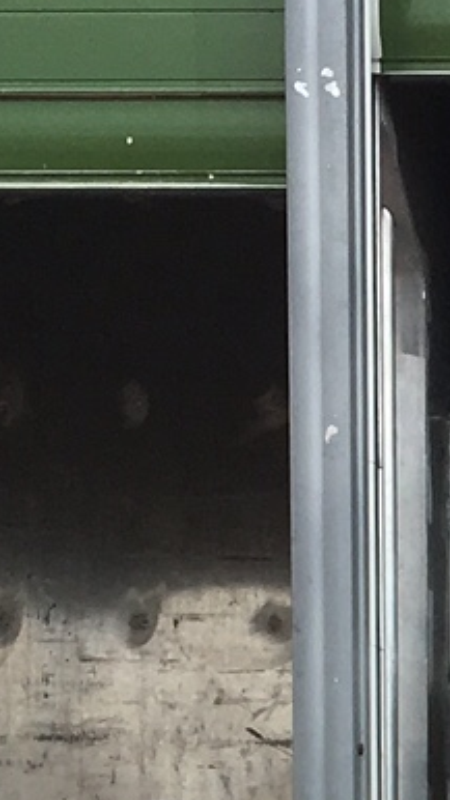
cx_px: 1180
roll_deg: -1.1
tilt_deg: -1.7
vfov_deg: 12.1
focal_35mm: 165
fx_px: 3502
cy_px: 1399
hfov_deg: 6.8
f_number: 2.2
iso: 25
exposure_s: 1/905
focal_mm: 4.15
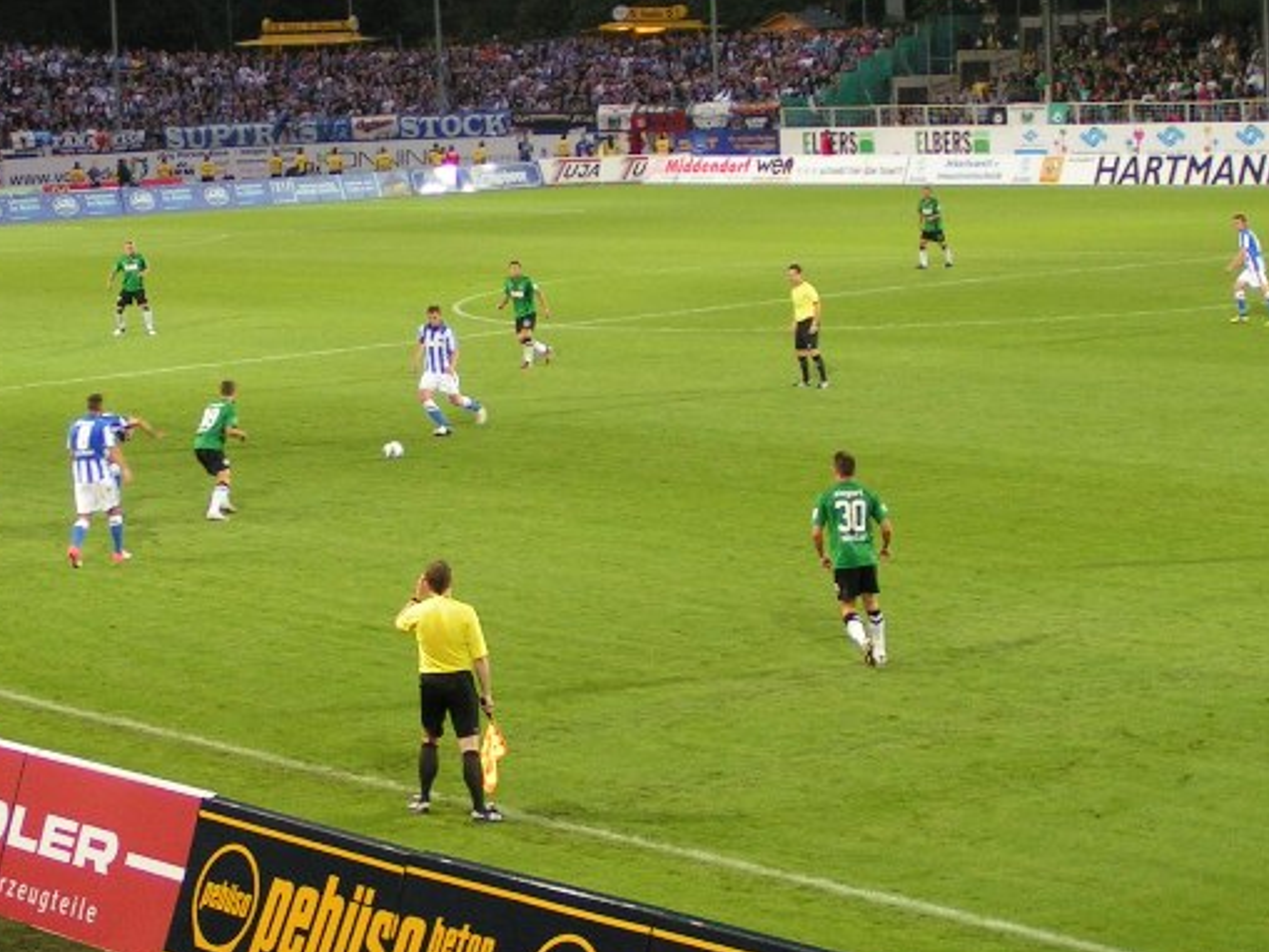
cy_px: 259
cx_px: 322
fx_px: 3630
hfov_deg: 19.7
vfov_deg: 14.9
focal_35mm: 99
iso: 125
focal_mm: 9.7
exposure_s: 1/60
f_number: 3.2
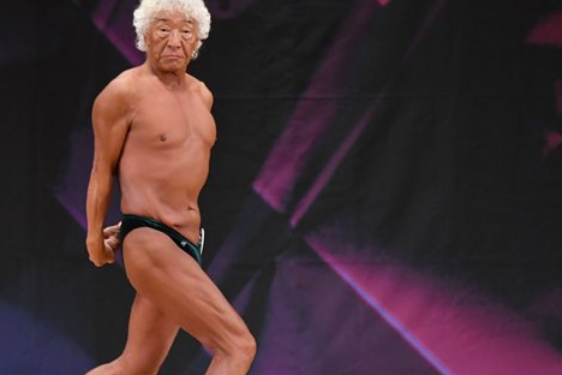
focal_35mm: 472
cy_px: 226
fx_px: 7368
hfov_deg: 4.4
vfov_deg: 2.9
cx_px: 186
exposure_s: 1/400
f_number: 5.6
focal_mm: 190
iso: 3200
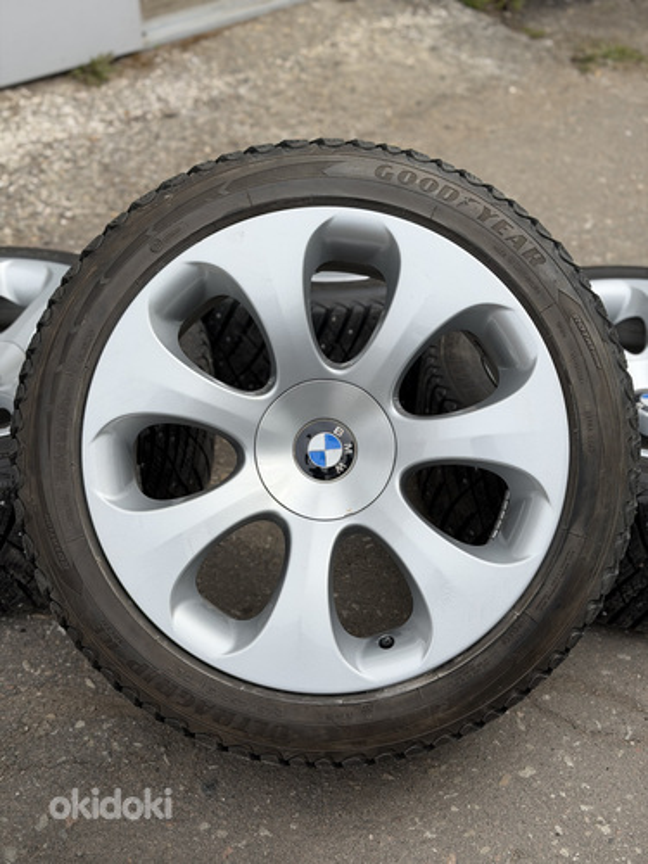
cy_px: 432
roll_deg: +1.3
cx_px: 324
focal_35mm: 48
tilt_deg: -35.5
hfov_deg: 30.3
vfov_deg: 39.7
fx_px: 1198
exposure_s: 1/2577
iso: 64
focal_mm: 6.76
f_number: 1.78
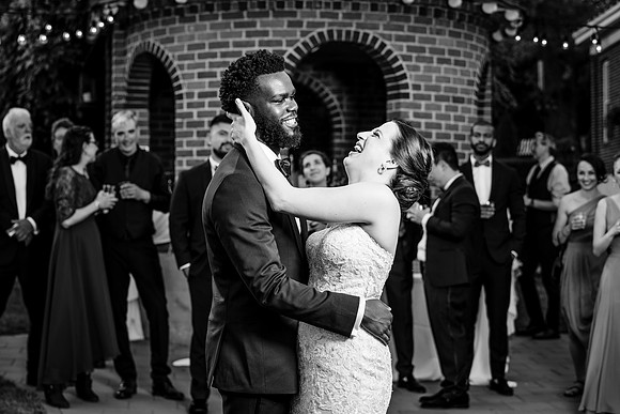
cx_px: 303
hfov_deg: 26.7
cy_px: 212
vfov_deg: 18.0
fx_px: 1305
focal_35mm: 76
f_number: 4
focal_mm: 70
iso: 125
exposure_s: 1/200
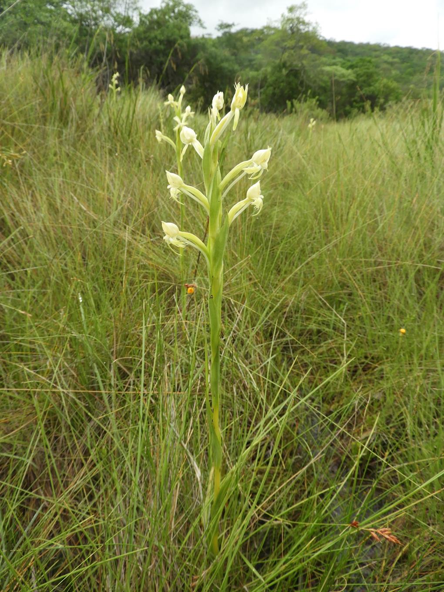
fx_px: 410
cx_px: 222
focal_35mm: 24
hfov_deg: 56.8
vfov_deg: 71.6
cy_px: 296
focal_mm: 4.3
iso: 100
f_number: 3.3
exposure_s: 1/400
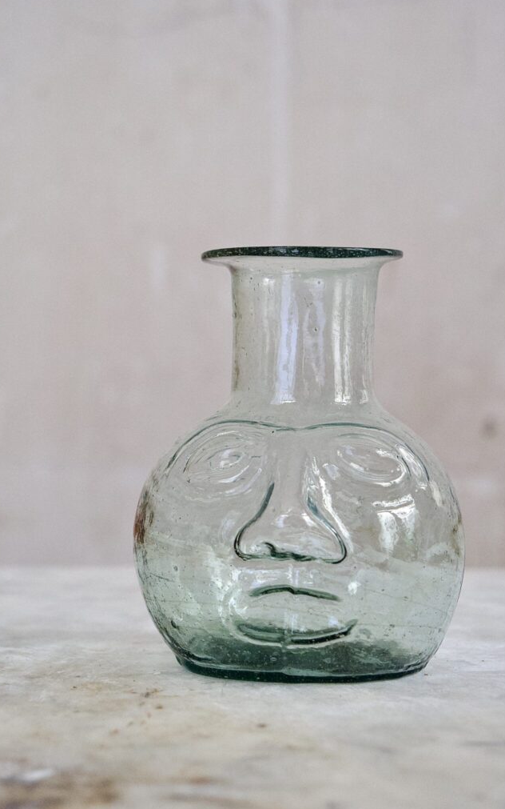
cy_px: 404
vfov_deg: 28.2
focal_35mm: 73
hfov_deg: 17.8
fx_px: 1607
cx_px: 300
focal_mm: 34
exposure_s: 1/80
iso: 1000
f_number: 3.8
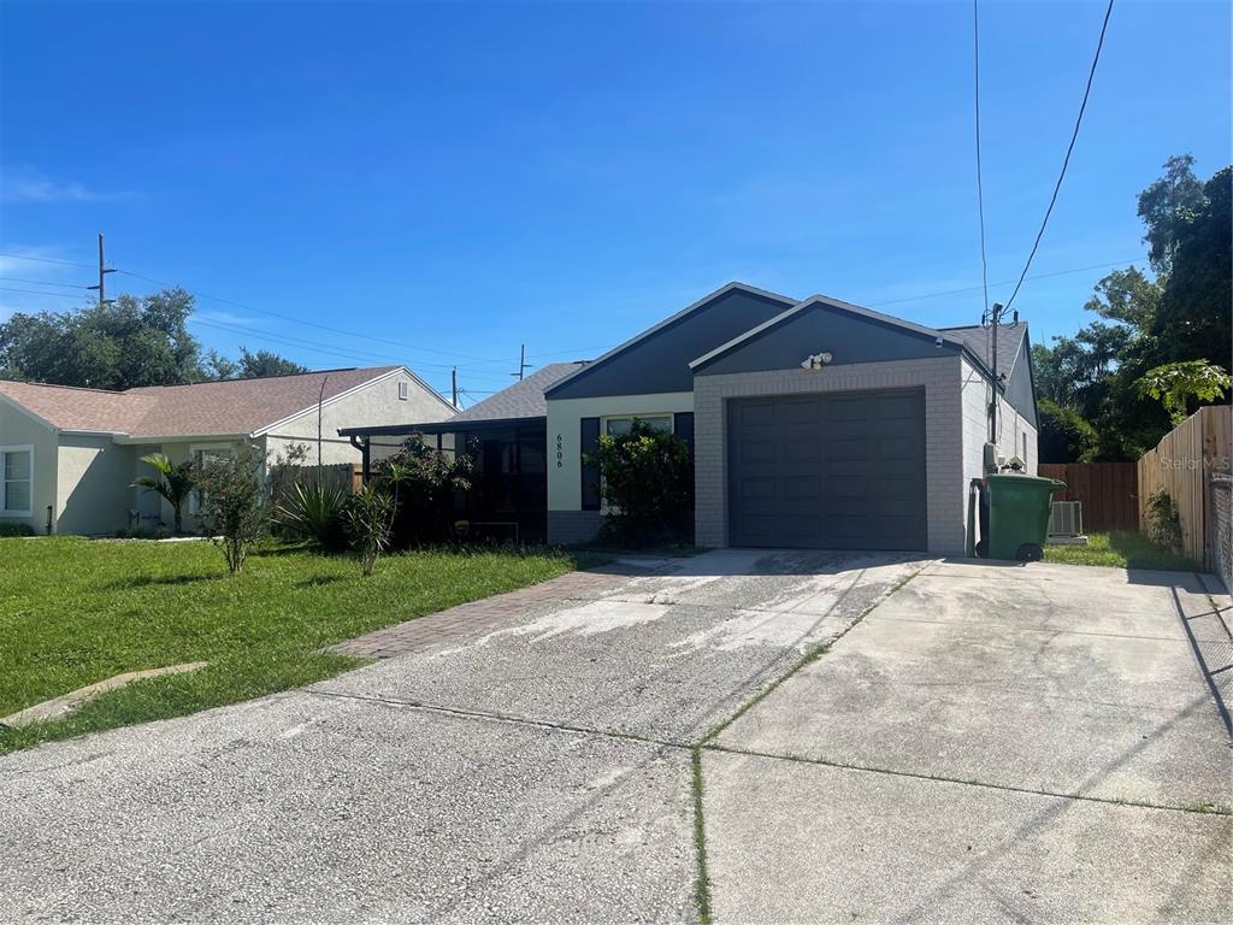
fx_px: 890
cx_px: 616
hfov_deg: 69.4
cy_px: 462
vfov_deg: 54.9
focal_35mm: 25
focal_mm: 5.1
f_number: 1.6
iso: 32
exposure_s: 1/4717
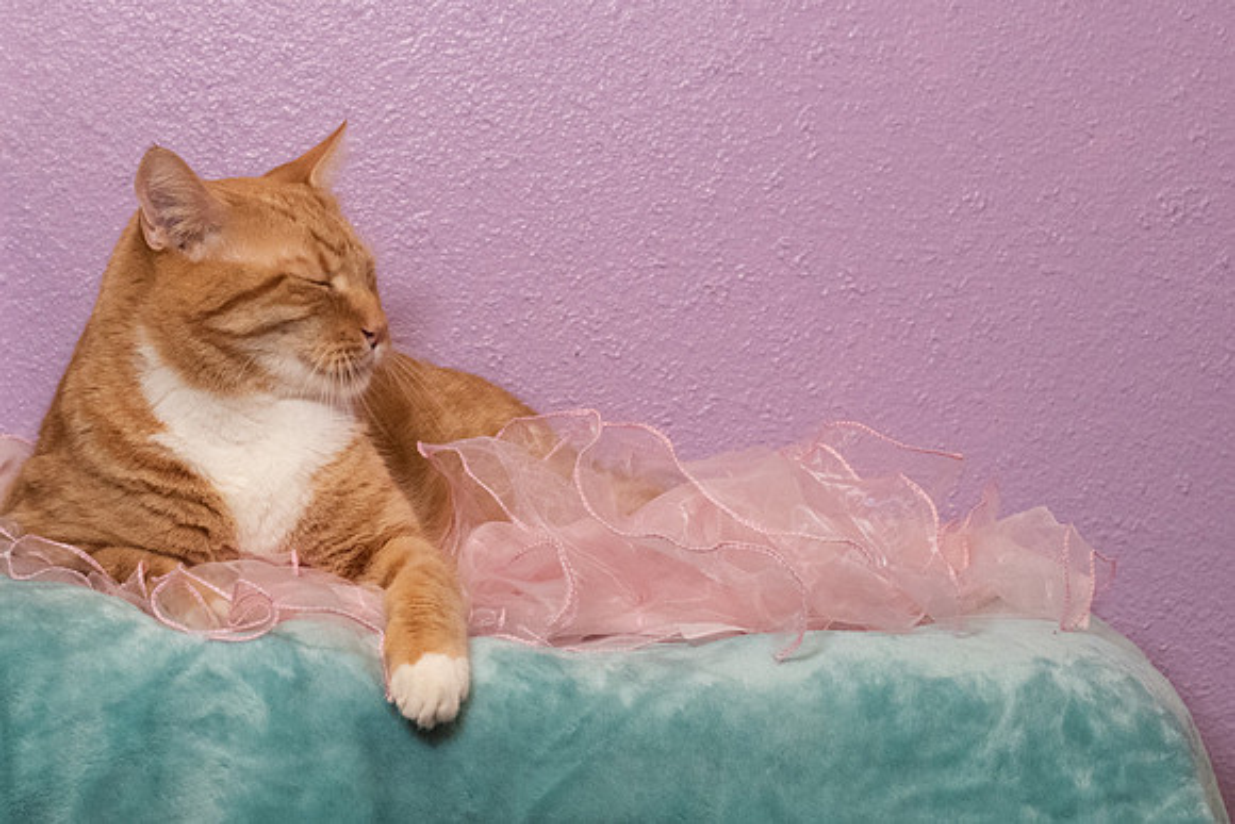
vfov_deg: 13.5
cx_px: 336
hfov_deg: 20.0
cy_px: 257
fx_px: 3475
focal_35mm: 101
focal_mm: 50
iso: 2800
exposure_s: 1/200
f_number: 5
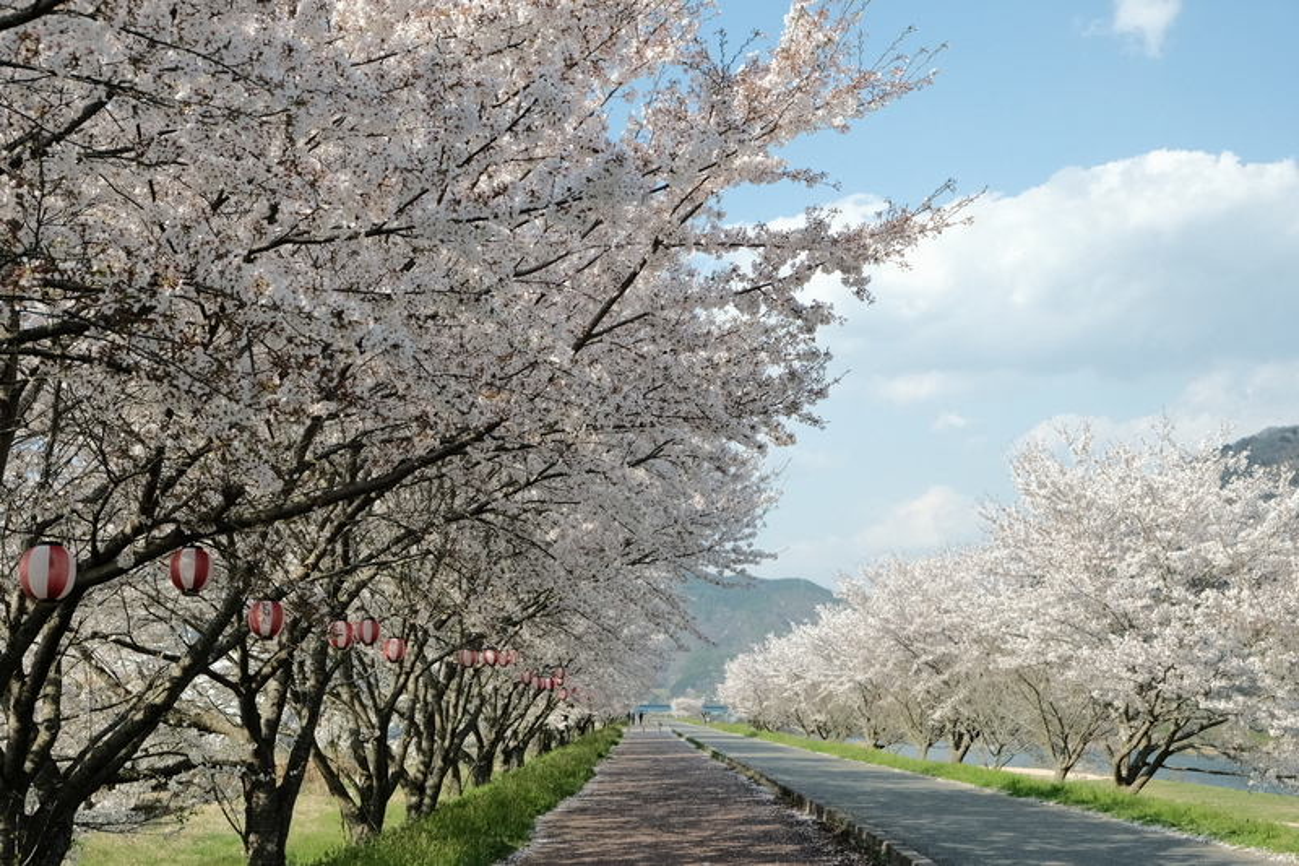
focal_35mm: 47
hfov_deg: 41.9
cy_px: 433
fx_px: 1695
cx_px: 650
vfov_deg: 28.6
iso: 1600
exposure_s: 1/1800
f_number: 7.1
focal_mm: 31.5
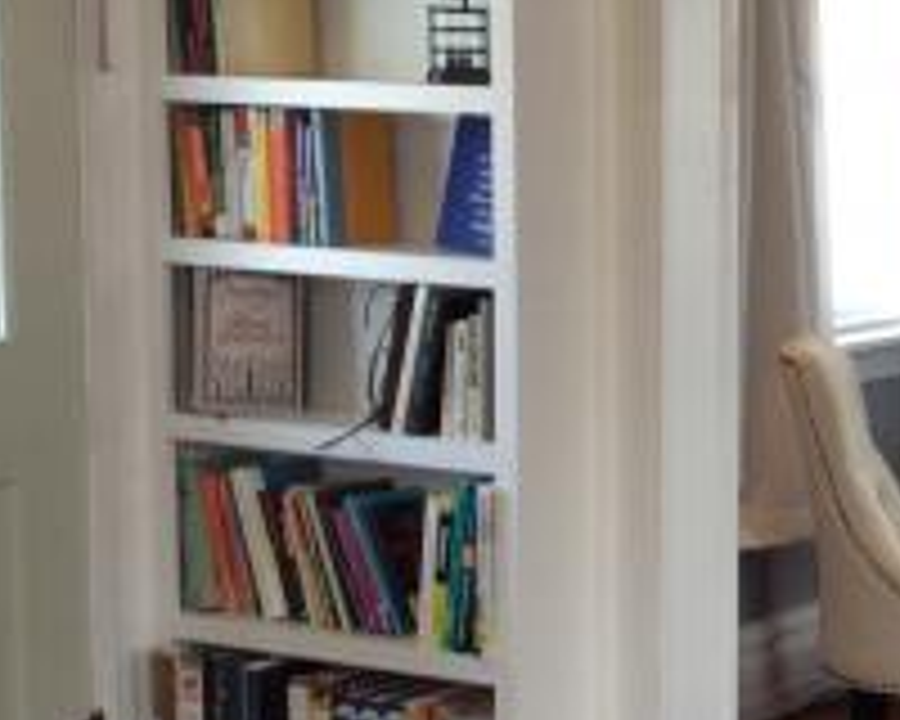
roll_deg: -1.1
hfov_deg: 17.9
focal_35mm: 100
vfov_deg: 15.4
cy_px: 346
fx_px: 2664
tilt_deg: -8.1
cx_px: 1170
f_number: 2.4
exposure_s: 1/24
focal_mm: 3.3
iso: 40
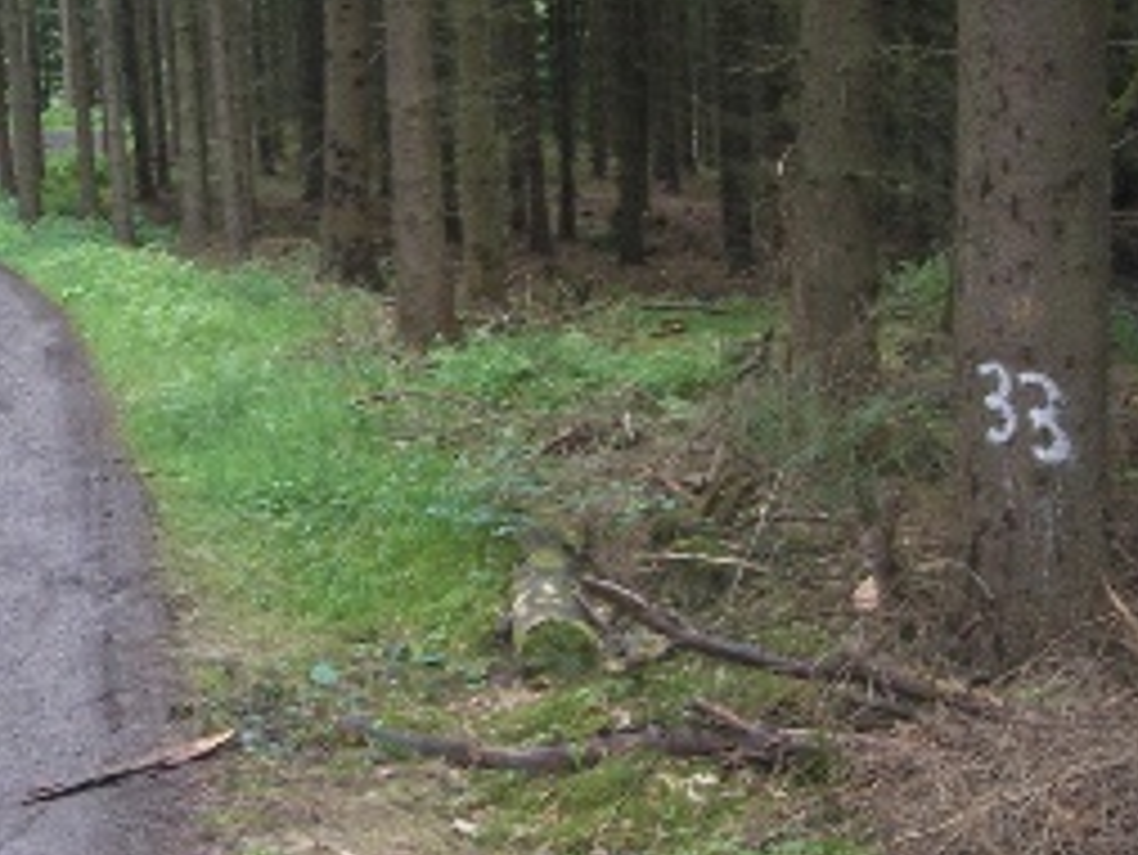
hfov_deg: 31.9
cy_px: 382
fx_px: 1973
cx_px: 360
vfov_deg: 24.4
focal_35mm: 60
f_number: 3.3
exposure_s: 1/30
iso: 125
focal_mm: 6.3
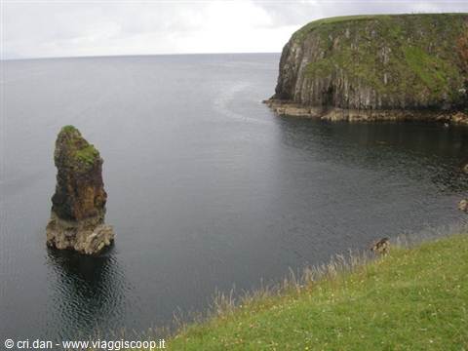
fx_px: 487
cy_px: 176
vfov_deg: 39.7
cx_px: 234
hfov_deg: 51.4
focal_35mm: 36
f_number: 4.8
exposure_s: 1/105
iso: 64
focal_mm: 7.5
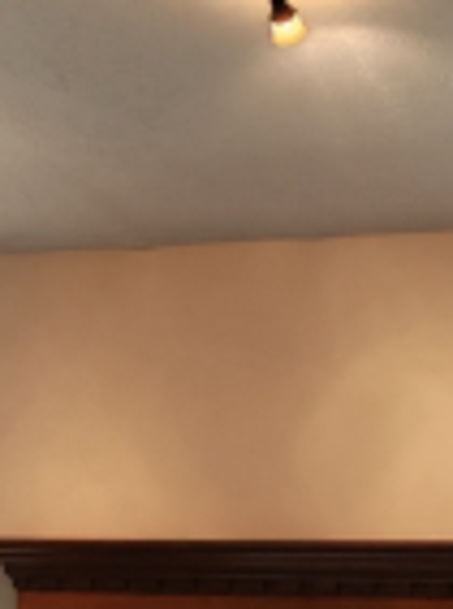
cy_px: 533
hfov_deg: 11.5
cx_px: 237
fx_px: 2244
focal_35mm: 128
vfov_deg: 15.3
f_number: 1.9
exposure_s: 1/100
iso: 250
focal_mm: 6.12
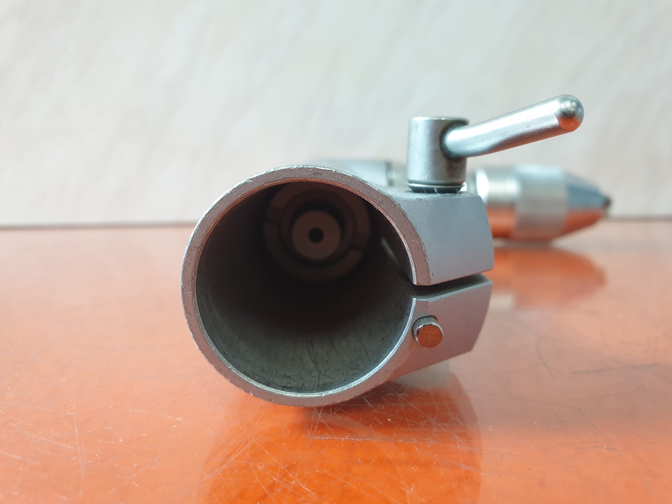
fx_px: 505
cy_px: 252
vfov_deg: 53.1
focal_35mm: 26
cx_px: 336
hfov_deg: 67.3
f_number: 2.4
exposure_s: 1/25
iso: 320
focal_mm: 4.3
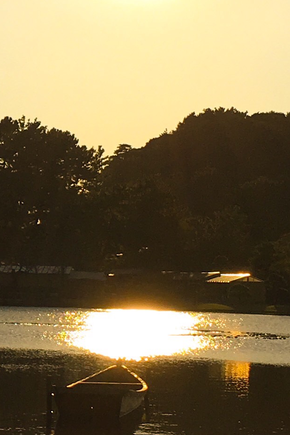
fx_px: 1582
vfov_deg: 15.6
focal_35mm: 131
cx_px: -136
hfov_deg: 10.2
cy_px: 176
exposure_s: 1/5917
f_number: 2.2
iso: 25
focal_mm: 4.15
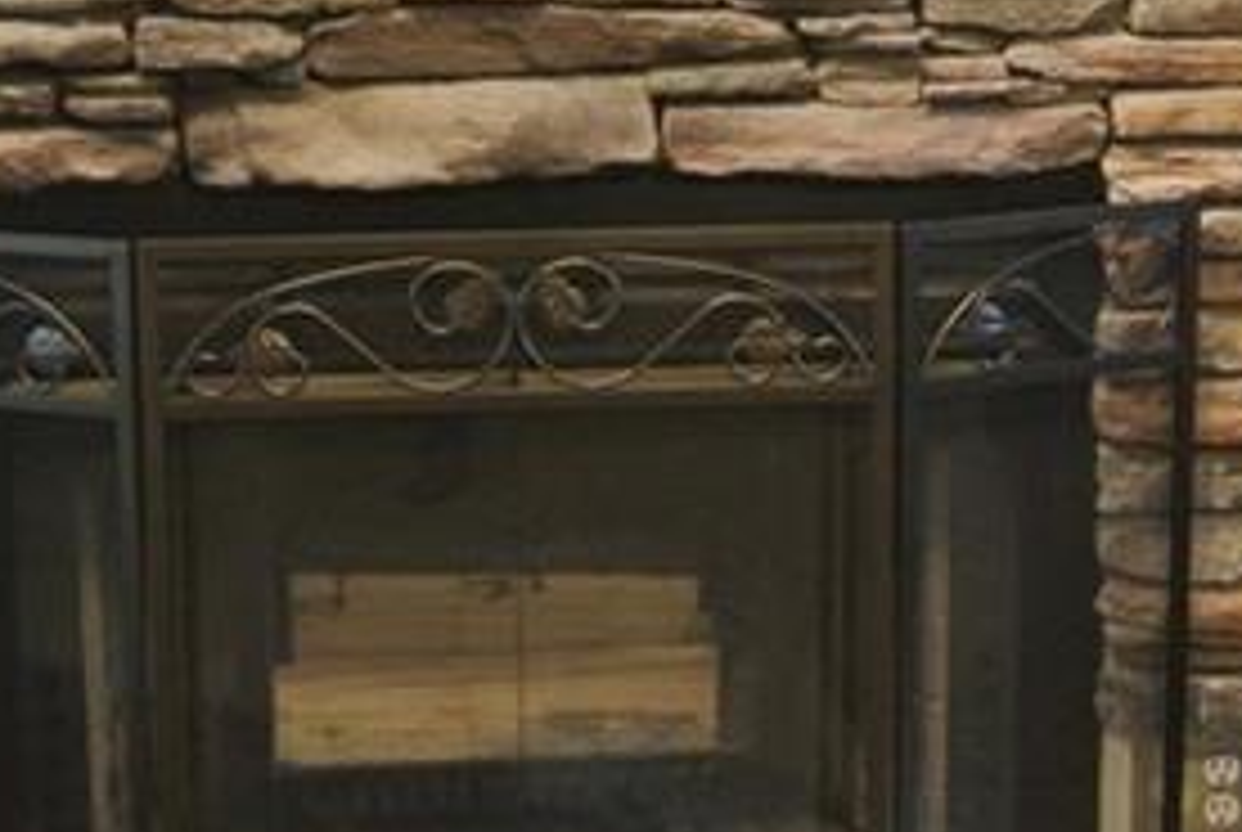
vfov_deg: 13.7
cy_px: 427
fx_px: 3456
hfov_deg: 20.4
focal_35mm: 100
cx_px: 518
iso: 450
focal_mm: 10
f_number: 3.5
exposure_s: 1/30
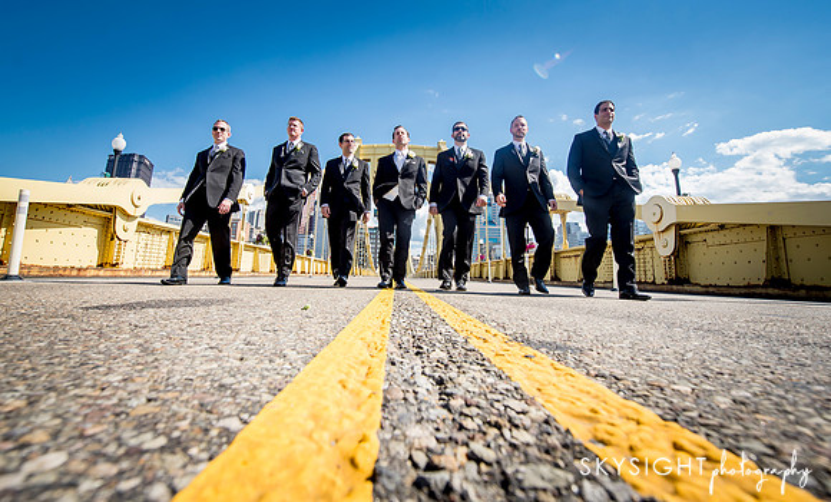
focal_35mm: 16
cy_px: 209
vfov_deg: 68.3
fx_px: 366
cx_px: 404
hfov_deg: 97.2
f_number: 5.6
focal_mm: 14
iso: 500
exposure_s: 1/1250
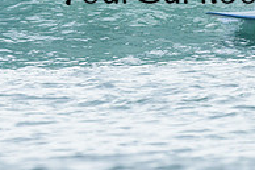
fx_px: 23284
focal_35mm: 3290
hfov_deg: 0.6
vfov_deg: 0.4
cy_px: -71
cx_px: 112
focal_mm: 800
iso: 560
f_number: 6.3
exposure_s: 1/2000
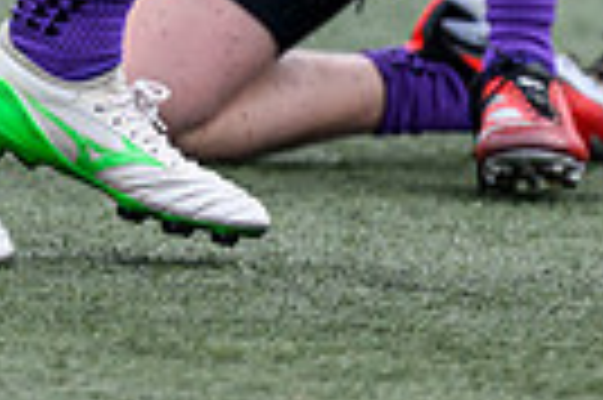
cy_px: -477
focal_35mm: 2255
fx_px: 37725
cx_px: 431
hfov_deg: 0.9
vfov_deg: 0.6
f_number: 3.5
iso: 500
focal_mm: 400
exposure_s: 1/1600
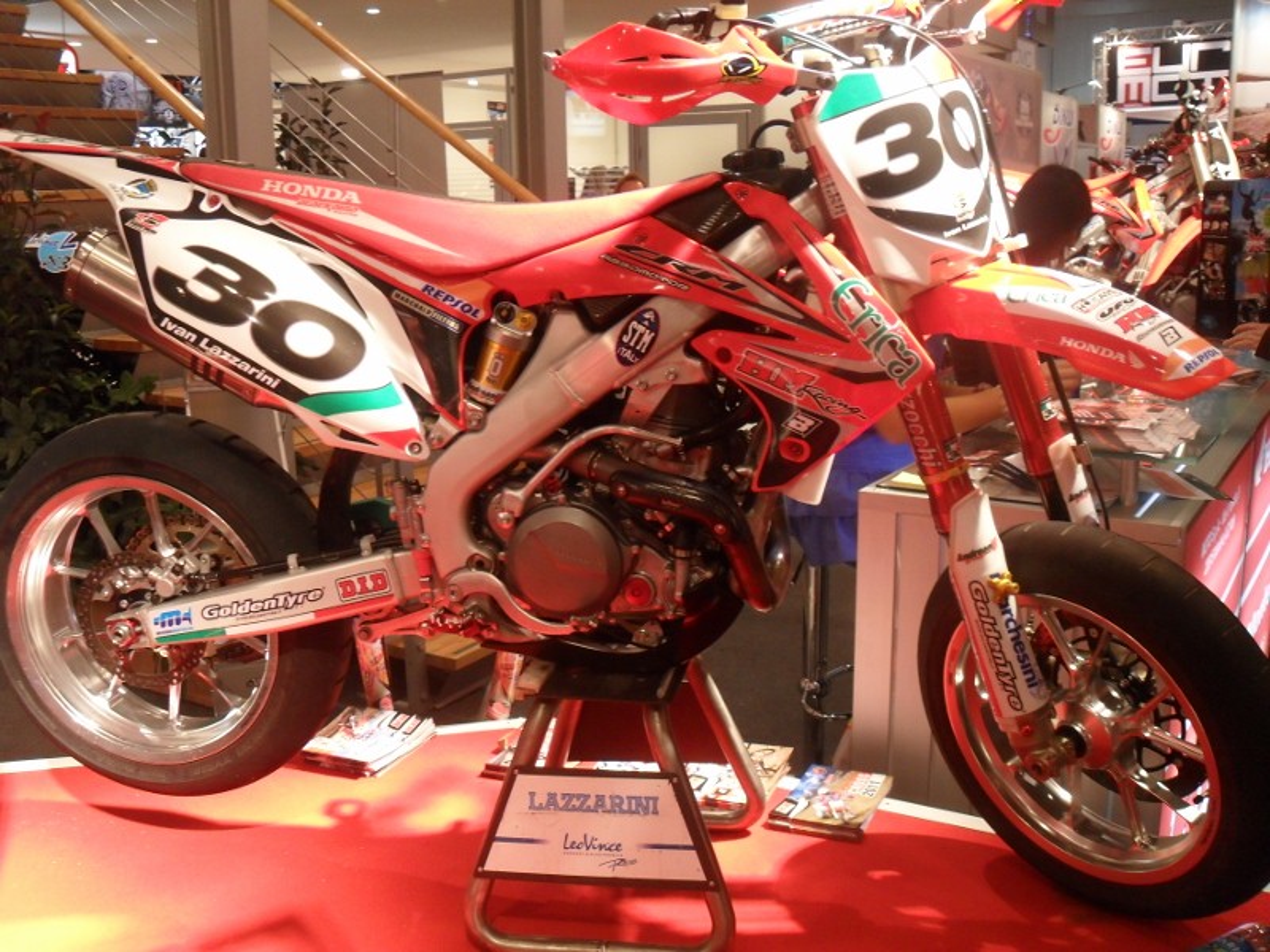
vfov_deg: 40.7
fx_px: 1284
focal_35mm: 35
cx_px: 635
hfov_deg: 52.6
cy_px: 476
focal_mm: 6.2
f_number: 2.8
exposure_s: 1/30
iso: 200
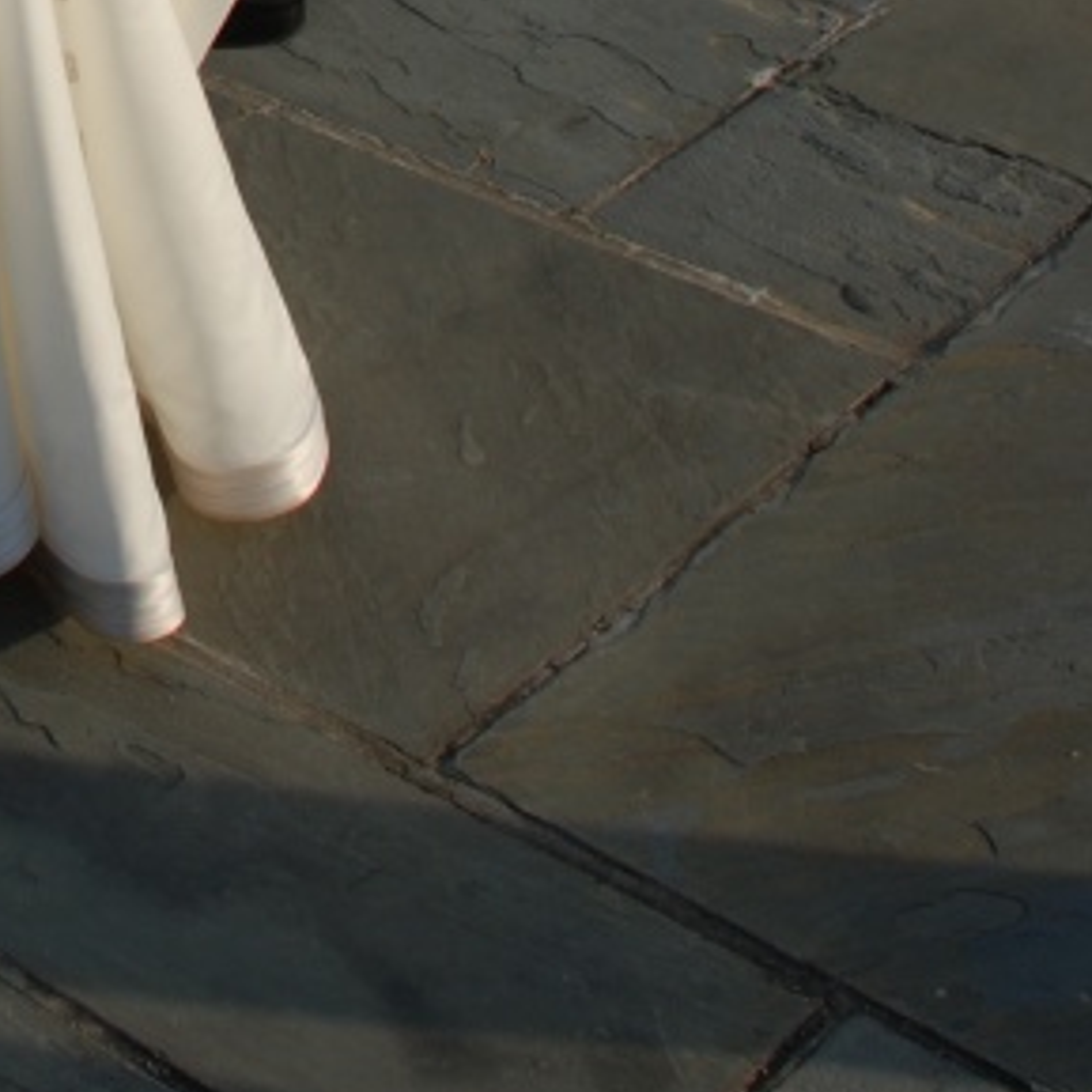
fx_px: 3391
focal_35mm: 95
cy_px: -674
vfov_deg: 16.3
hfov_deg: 17.3
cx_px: -283
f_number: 8
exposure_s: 1/200
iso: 100
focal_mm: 18
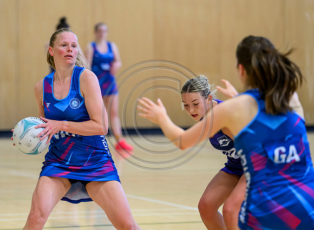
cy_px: 107
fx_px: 1976
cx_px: 124
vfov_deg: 6.7
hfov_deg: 9.1
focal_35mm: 220
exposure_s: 1/1000
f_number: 3.2
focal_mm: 160
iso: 4000
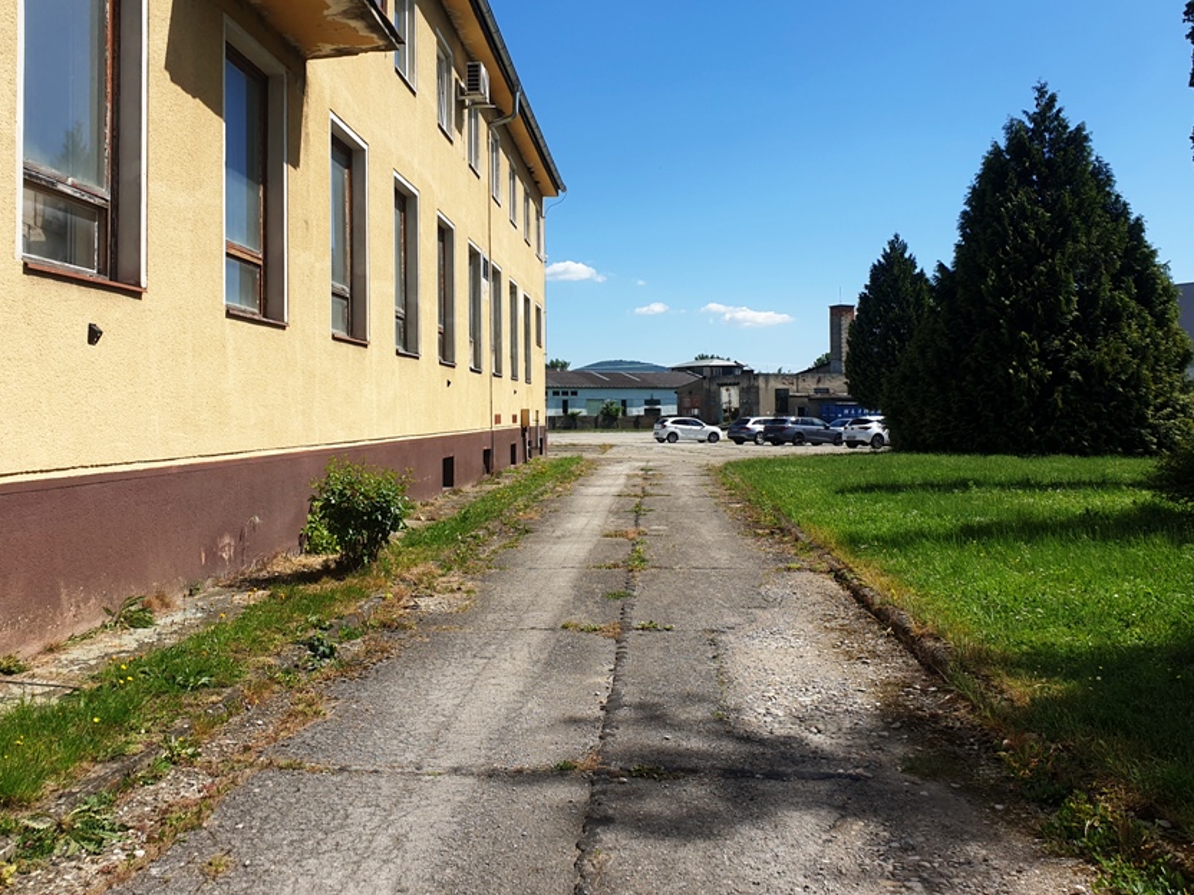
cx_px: 568
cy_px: 384
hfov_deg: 56.8
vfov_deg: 44.0
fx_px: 1104
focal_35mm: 32
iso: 50
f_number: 2.4
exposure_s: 1/1799
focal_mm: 4.3
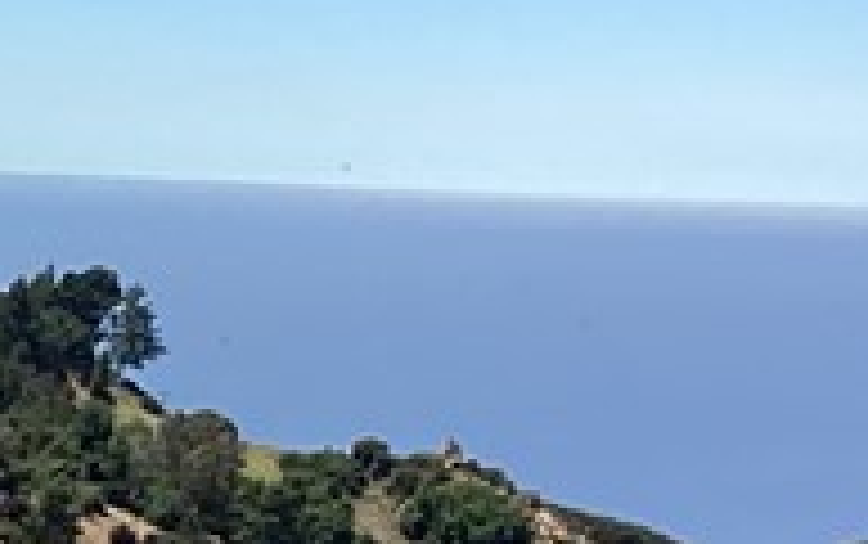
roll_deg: -3.7
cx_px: -513
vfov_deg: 7.5
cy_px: 625
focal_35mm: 174
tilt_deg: -7.4
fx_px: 4120
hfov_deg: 11.4
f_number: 2.4
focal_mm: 3.3
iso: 25
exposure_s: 1/1733
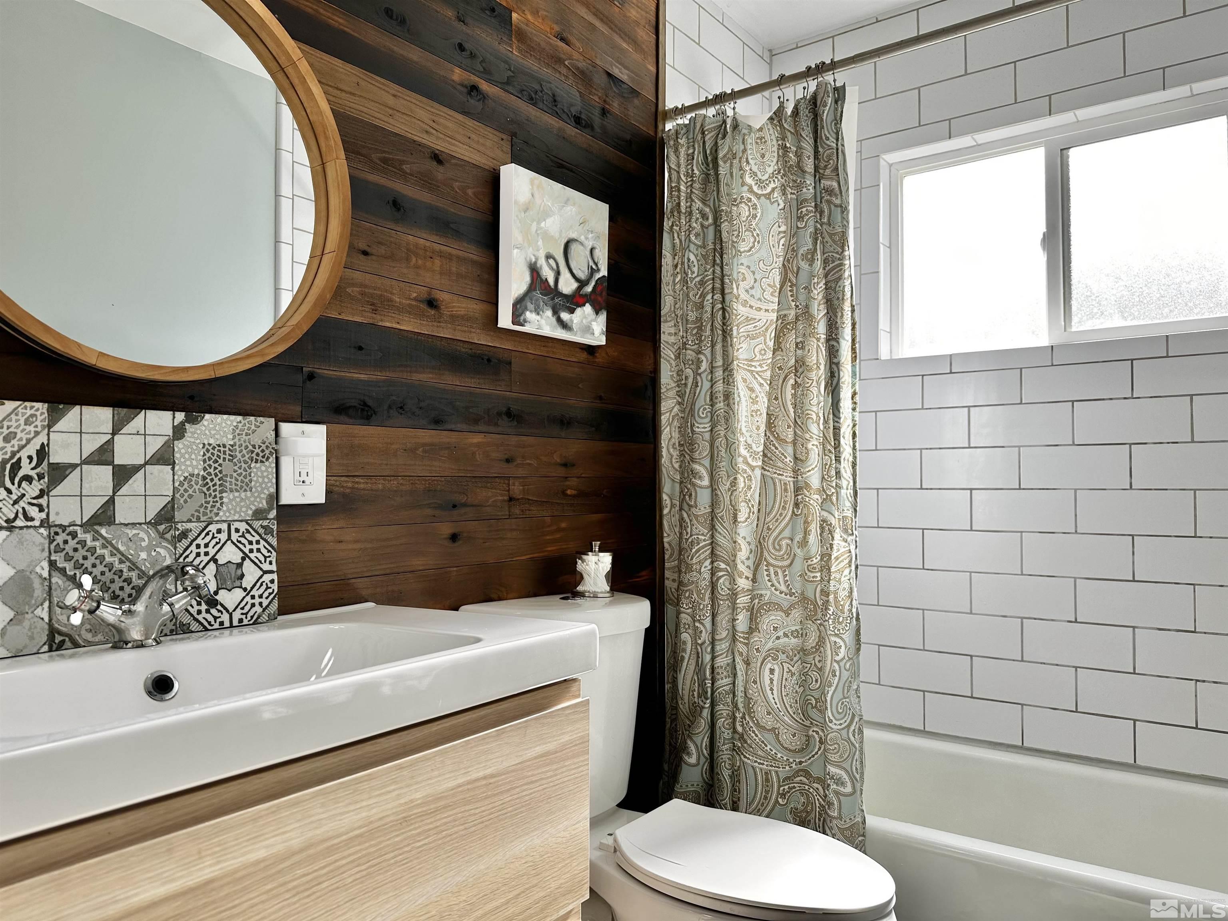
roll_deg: -0.1
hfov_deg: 71.6
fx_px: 851
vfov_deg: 56.8
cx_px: 614
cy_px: 460
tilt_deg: +1.6
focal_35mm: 24
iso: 64
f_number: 1.78
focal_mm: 6.86
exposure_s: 1/169
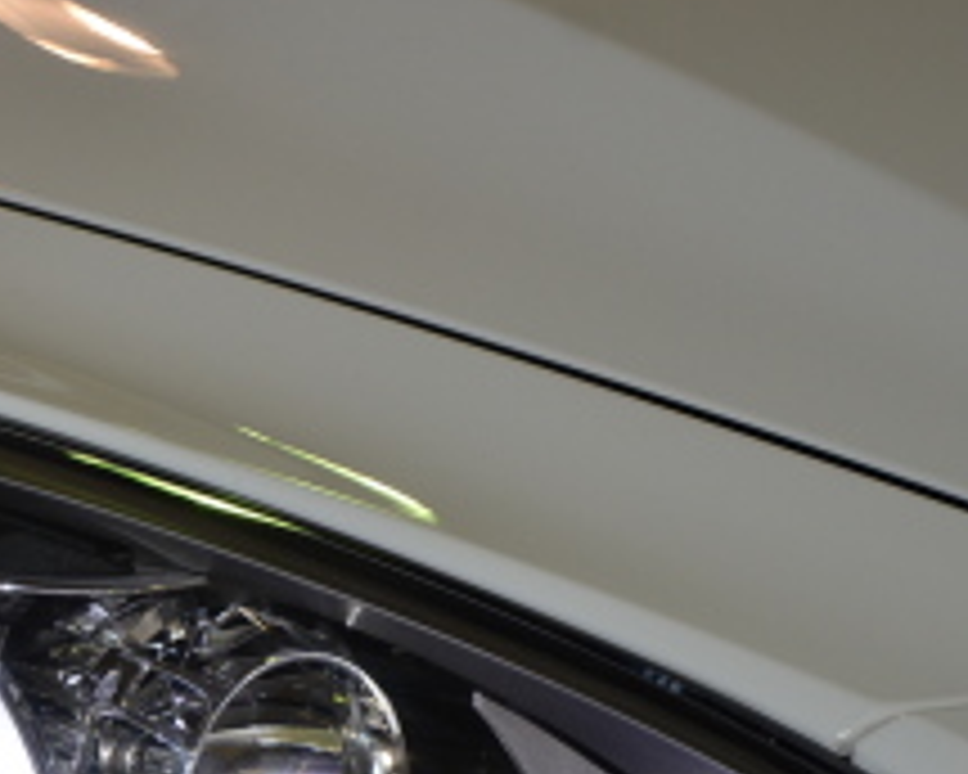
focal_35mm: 242
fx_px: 6933
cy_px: 673
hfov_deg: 7.9
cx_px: -68
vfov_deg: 6.4
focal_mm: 70
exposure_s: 1/125
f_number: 5.3
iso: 400
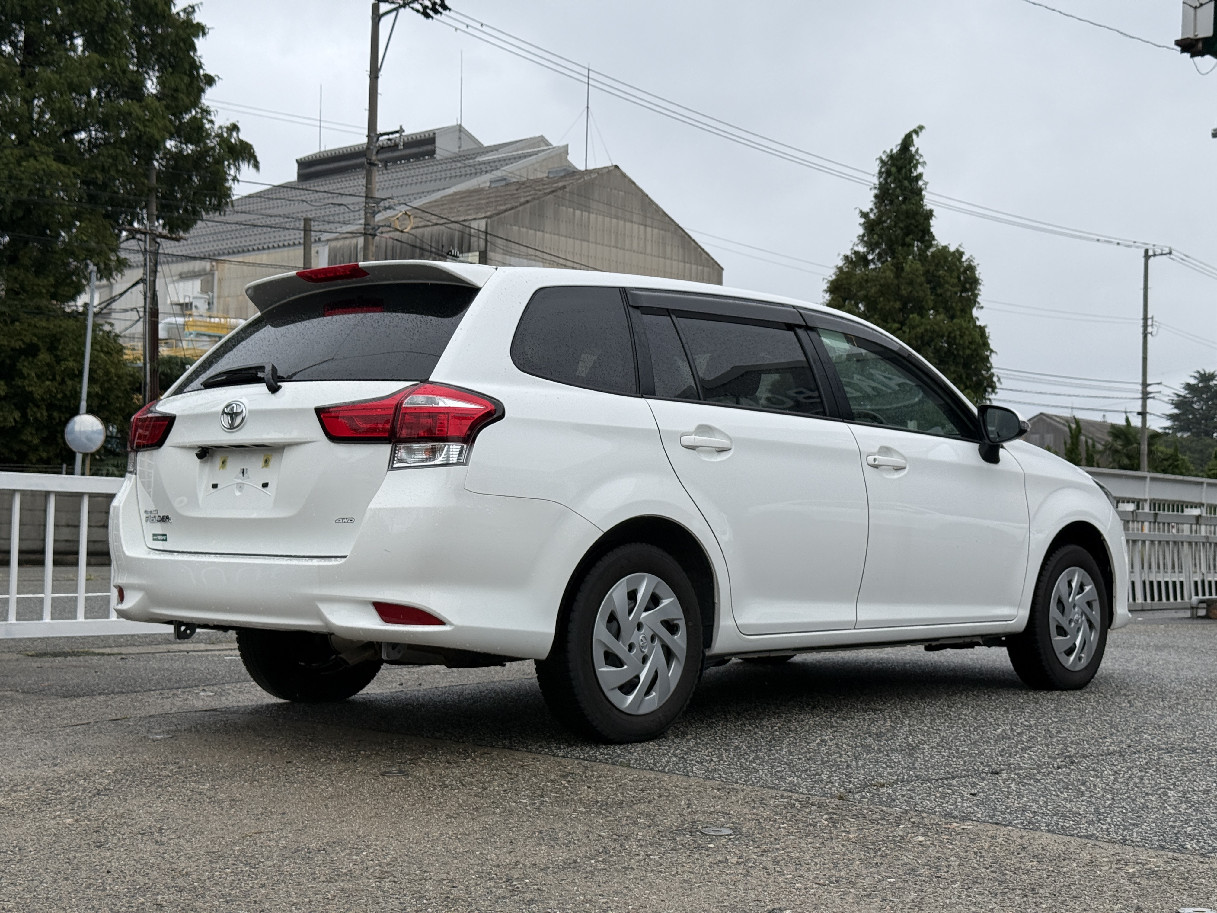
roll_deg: -1.3
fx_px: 1688
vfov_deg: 30.3
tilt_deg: +3.3
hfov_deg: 39.7
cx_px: 608
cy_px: 456
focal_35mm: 48
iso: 64
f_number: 1.78
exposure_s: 1/855
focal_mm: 6.76
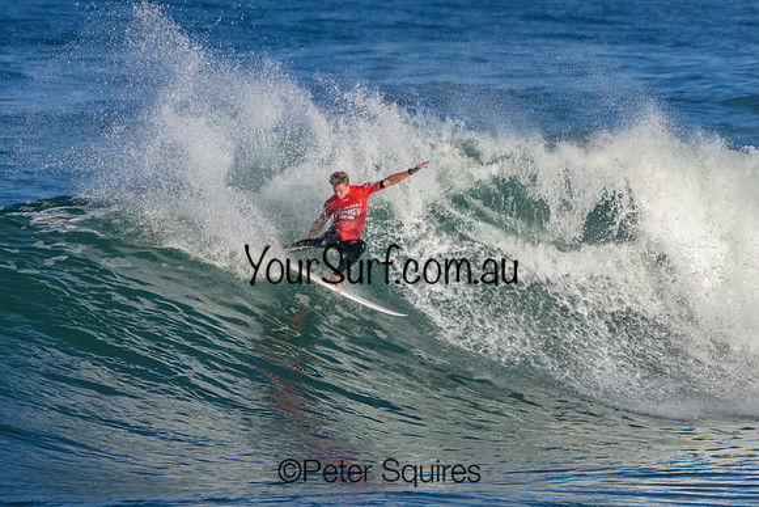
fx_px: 24993
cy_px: 296
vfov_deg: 1.2
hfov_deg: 1.7
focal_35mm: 1185
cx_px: 391
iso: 1250
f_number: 11
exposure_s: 1/3200
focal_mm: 1000
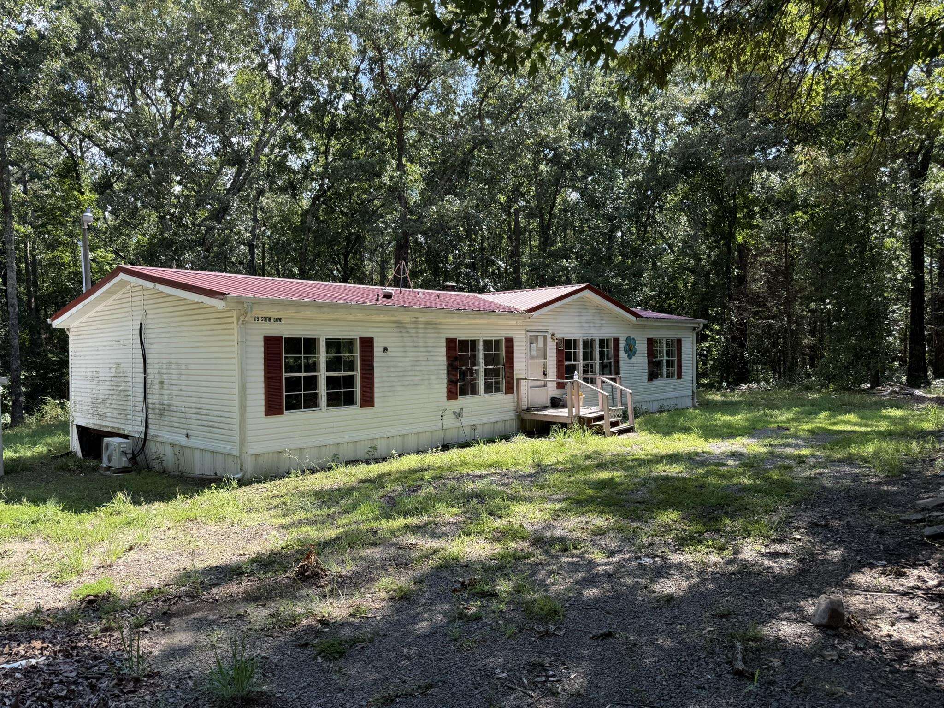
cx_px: 472
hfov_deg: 71.6
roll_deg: +0.7
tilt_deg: +0.3
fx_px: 654
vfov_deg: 56.8
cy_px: 354
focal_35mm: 24
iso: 80
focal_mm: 6.76
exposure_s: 1/813
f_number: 1.78
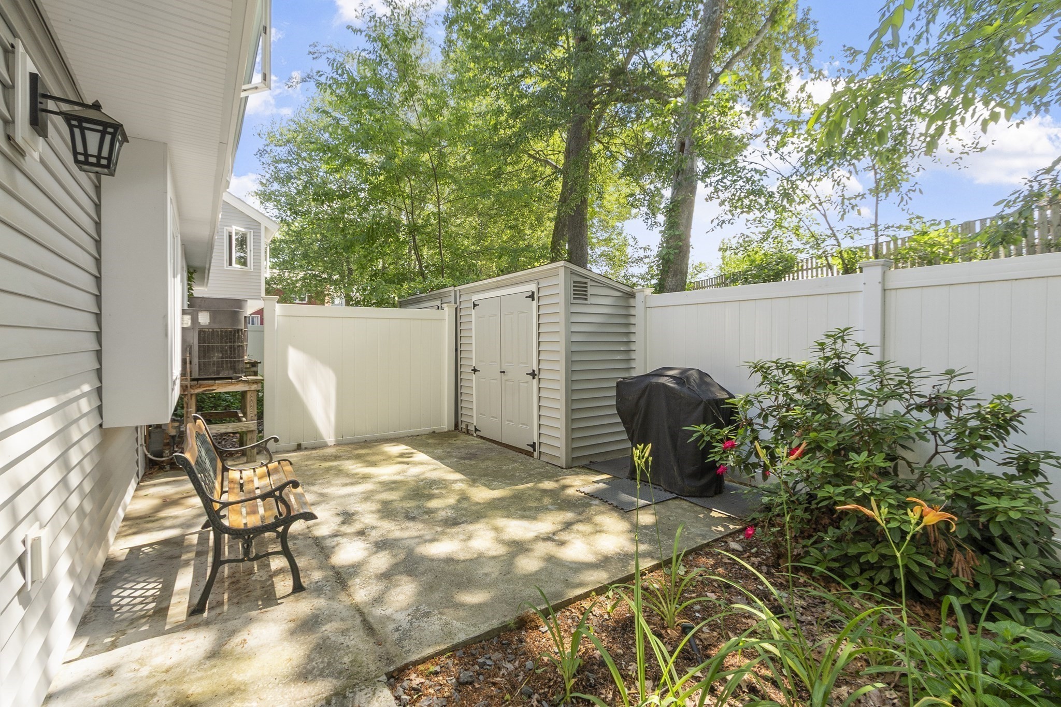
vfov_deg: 77.3
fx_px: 442
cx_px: 530
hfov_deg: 100.4
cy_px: 354
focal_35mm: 15
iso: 250
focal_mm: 10
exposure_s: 1/125
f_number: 8
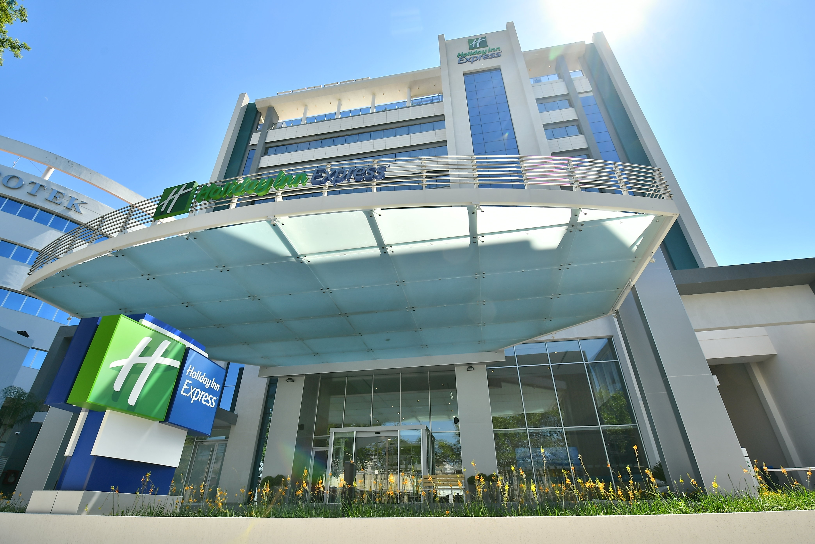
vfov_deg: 72.1
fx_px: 374
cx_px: 408
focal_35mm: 16
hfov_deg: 95.0
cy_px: 272
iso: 100
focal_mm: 11
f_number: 10
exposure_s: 1/100
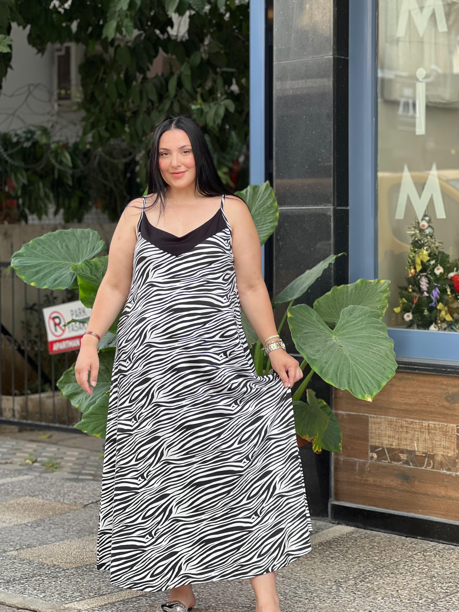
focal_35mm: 77
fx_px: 1361
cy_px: 306
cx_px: 230
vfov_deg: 25.3
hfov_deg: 19.1
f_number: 2.8
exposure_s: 1/100
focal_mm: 9
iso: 64
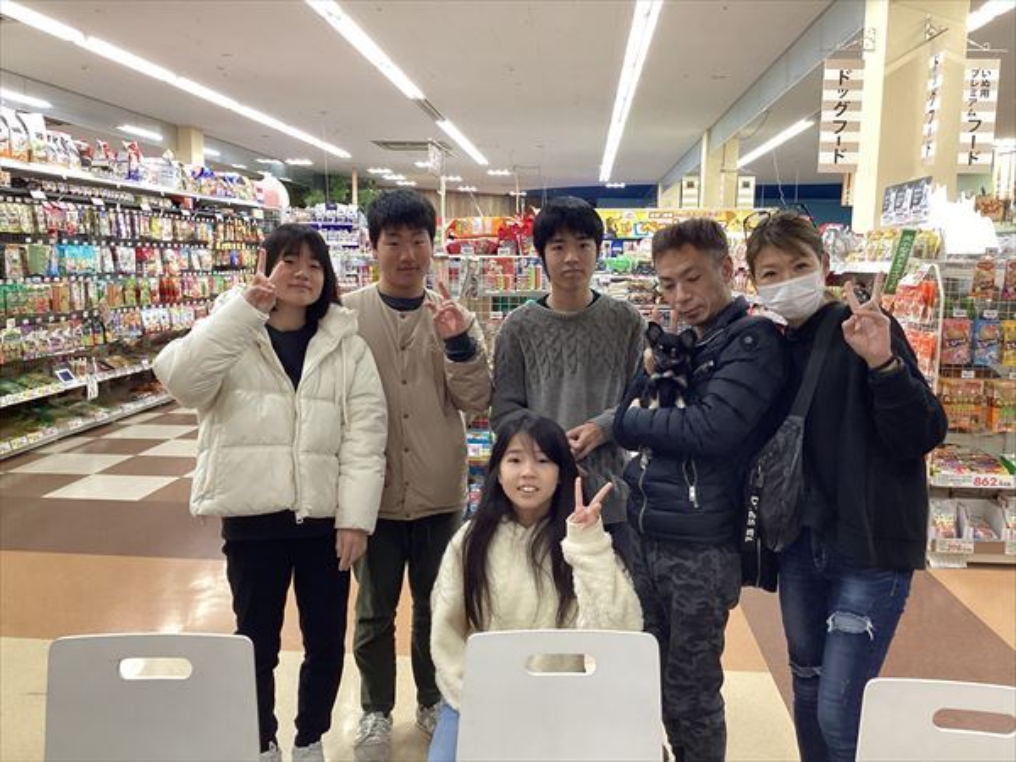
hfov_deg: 58.4
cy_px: 381
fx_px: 910
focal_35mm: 31
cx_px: 508
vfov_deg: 45.4
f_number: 2.4
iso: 200
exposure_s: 1/60
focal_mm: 3.3
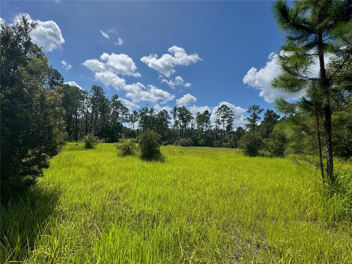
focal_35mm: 14
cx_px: 176
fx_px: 142
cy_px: 132
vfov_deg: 85.7
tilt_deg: +4.6
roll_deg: -2.5
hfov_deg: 102.1
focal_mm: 2.22
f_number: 2.2
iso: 50
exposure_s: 1/2985
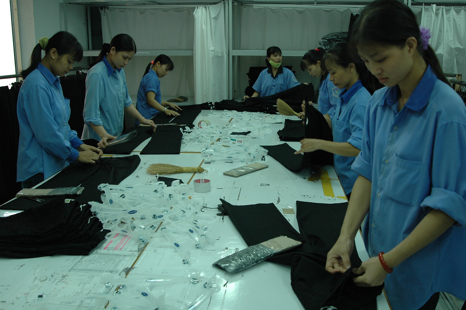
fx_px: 466
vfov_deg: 36.8
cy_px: 155
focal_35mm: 36
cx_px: 233
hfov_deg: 53.2
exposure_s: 1/100
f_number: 2.8
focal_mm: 24
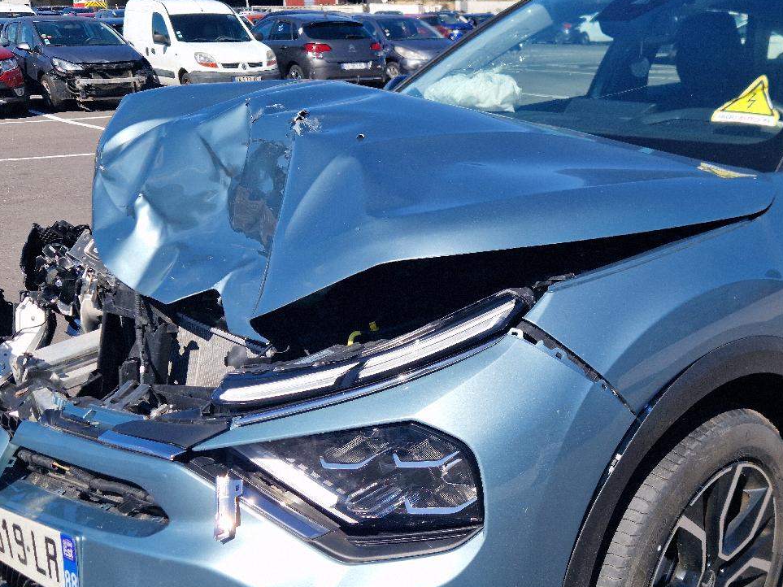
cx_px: 522
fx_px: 973
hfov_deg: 43.2
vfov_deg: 33.4
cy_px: 375
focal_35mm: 43
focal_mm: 5.4
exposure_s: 1/1429
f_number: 1.8
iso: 50
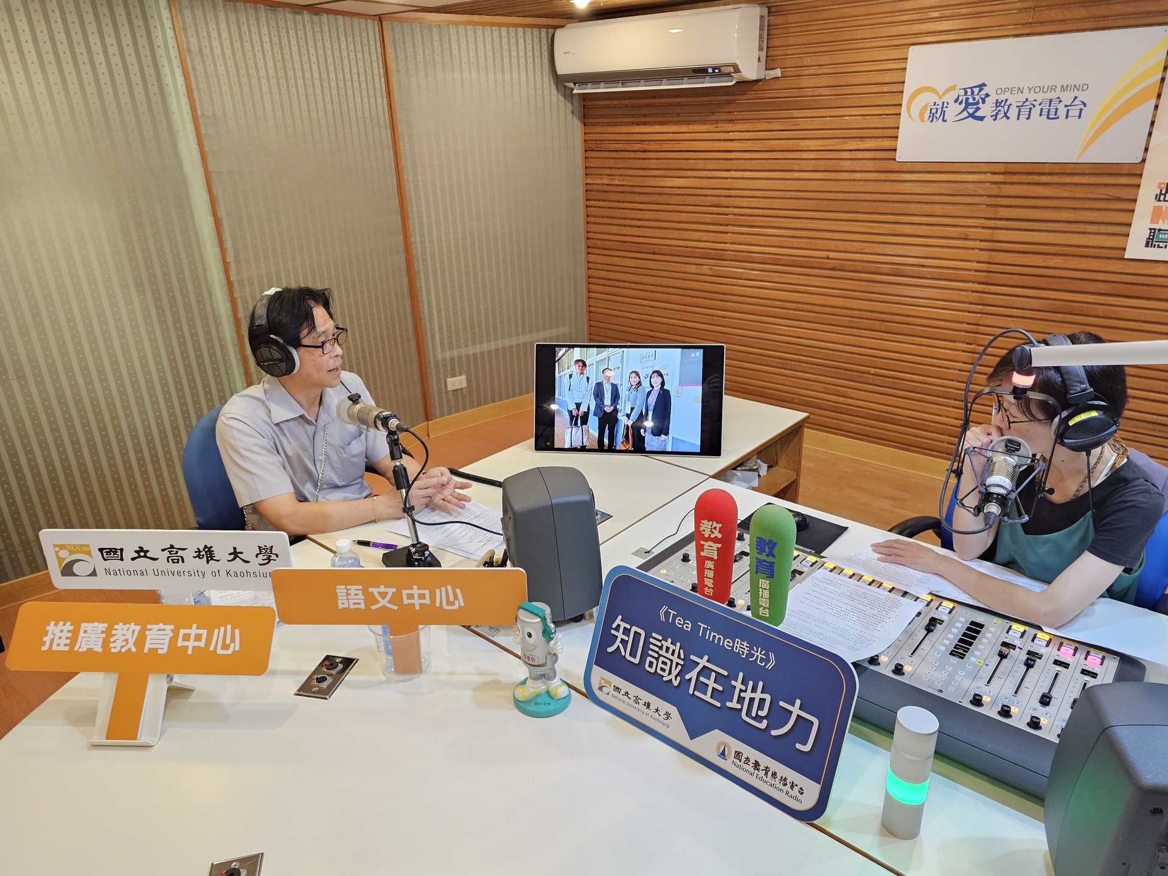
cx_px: 584
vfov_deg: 58.9
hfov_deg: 73.9
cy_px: 438
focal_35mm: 23
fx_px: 776
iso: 500
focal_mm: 6.3
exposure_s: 1/120
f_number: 1.7
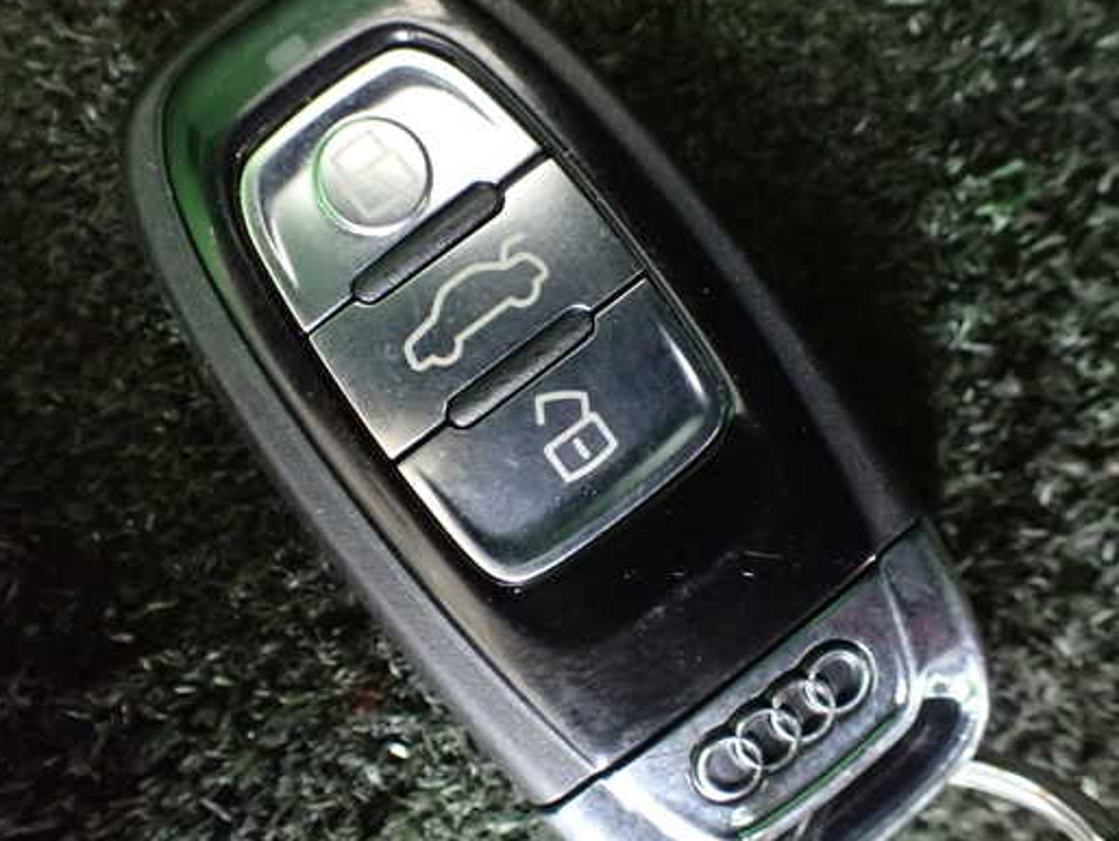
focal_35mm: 35
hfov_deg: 52.6
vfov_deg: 40.7
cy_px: 412
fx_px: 1132
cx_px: 518
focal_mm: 5.4
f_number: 2.3
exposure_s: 1/30
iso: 1600
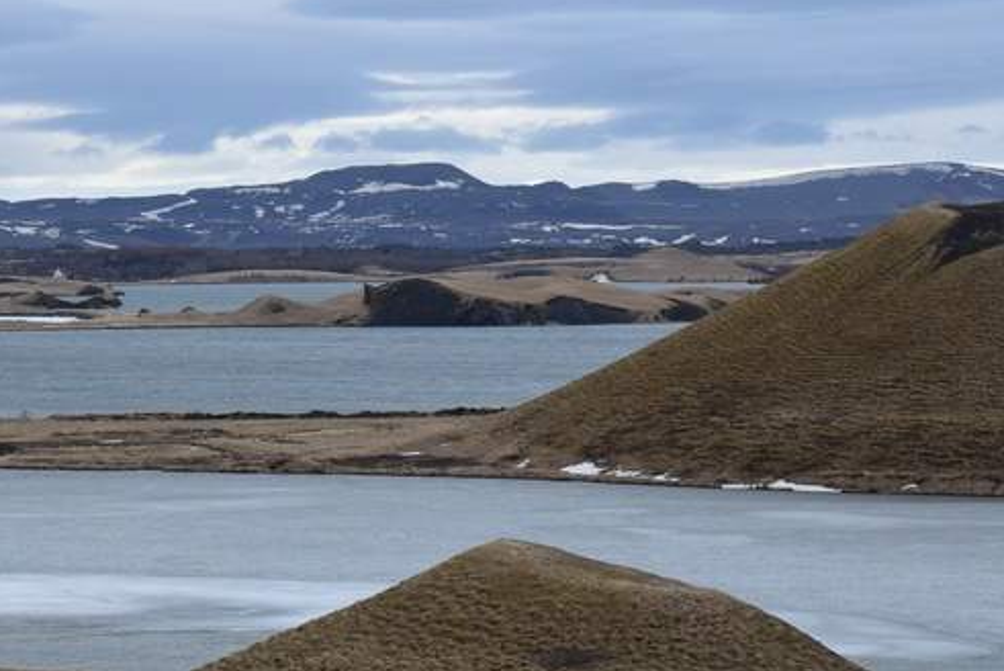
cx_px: 190
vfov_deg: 8.0
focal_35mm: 172
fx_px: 4801
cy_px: 326
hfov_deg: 11.9
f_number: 9
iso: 200
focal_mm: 55
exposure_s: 1/320
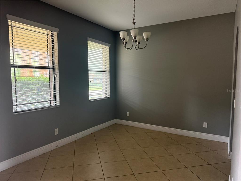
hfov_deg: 71.6
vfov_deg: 56.8
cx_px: 120
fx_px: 167
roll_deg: +0.2
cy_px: 90
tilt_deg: -1.5
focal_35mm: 24
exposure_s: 1/60
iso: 250
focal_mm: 6.76
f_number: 1.78
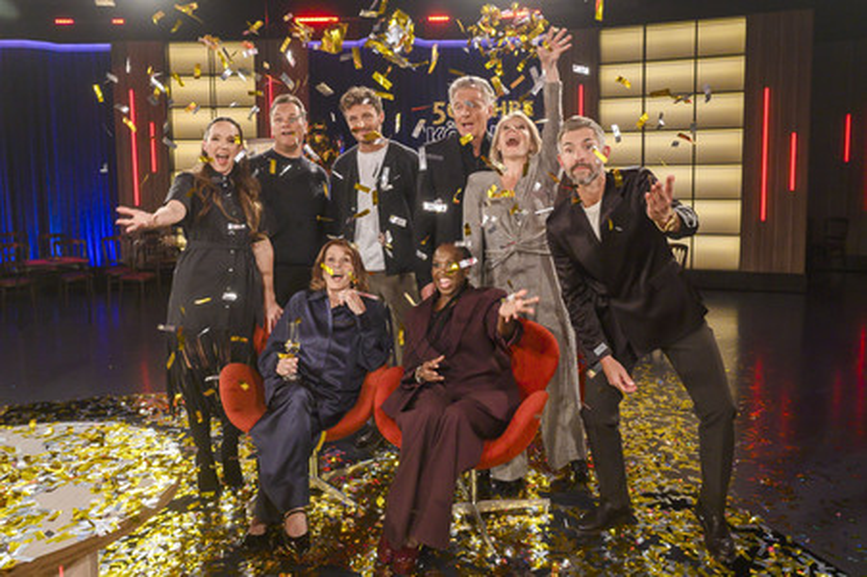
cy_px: 251
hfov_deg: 63.6
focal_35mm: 29
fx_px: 699
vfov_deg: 44.7
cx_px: 439
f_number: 5
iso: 3200
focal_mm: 24
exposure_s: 1/200
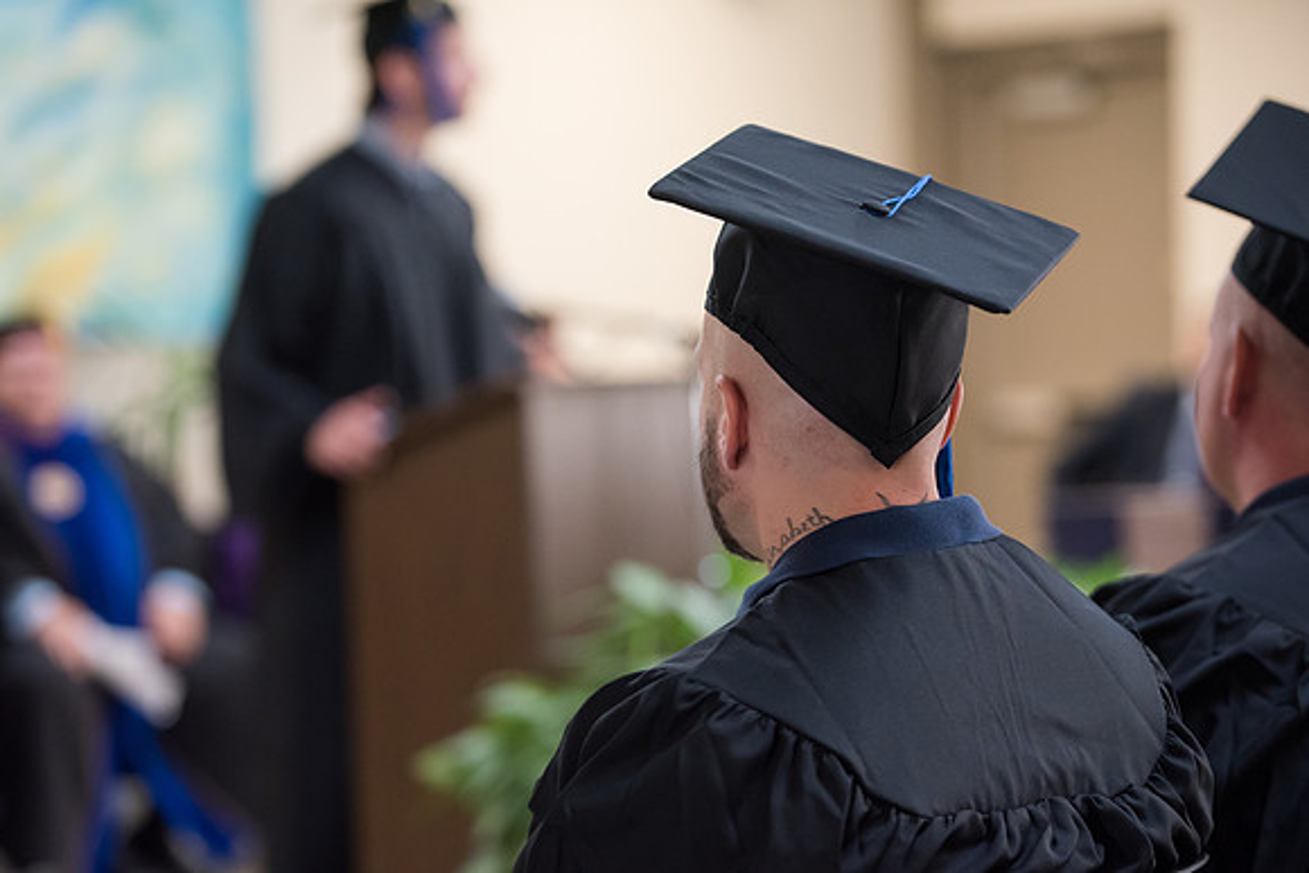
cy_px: 436
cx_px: 654
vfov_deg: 11.8
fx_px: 4219
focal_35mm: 116
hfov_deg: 17.6
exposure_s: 1/200
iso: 4000
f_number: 2.8
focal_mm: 116
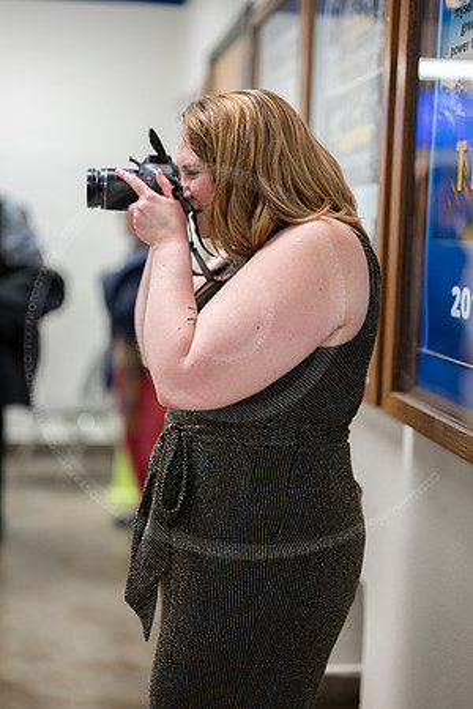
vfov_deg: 39.6
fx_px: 985
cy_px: 354
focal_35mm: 50
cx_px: 236
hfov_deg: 27.0
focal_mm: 50
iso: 800
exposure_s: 1/250
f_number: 1.2
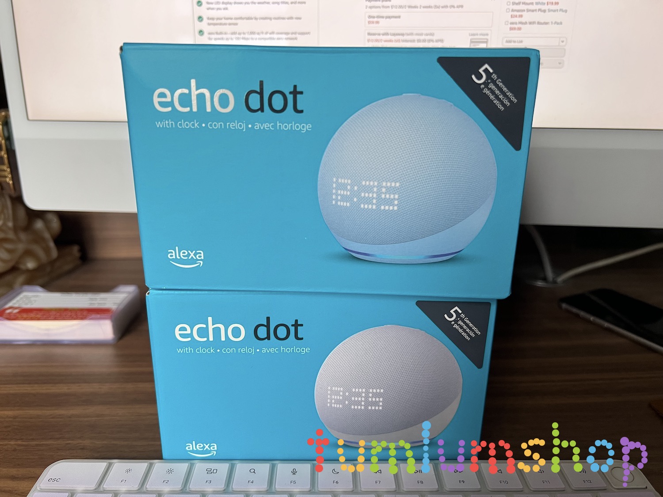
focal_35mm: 26
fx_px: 498
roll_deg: +0.1
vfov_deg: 53.1
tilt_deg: -17.8
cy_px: 248
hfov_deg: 67.3
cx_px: 332
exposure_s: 1/80
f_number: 1.5
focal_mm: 5.7
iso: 125
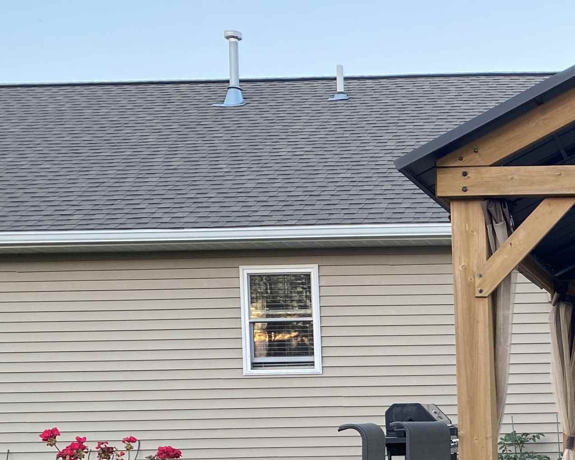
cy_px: 461
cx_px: 663
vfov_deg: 23.9
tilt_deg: -3.4
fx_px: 1038
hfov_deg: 27.7
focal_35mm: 61
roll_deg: +0.9
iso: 80
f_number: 1.8
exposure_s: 1/121
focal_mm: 4.25
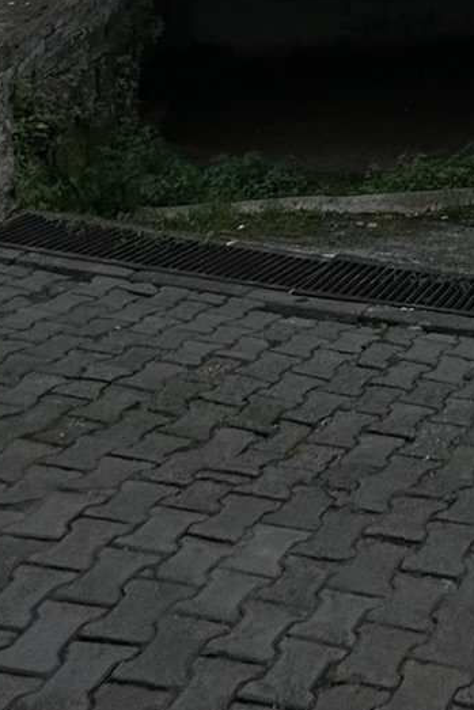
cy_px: -573
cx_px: 785
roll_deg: +1.3
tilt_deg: +19.3
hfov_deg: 19.5
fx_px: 1125
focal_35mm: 57
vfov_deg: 21.8
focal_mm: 2.22
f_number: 2.2
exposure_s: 1/1276
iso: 50
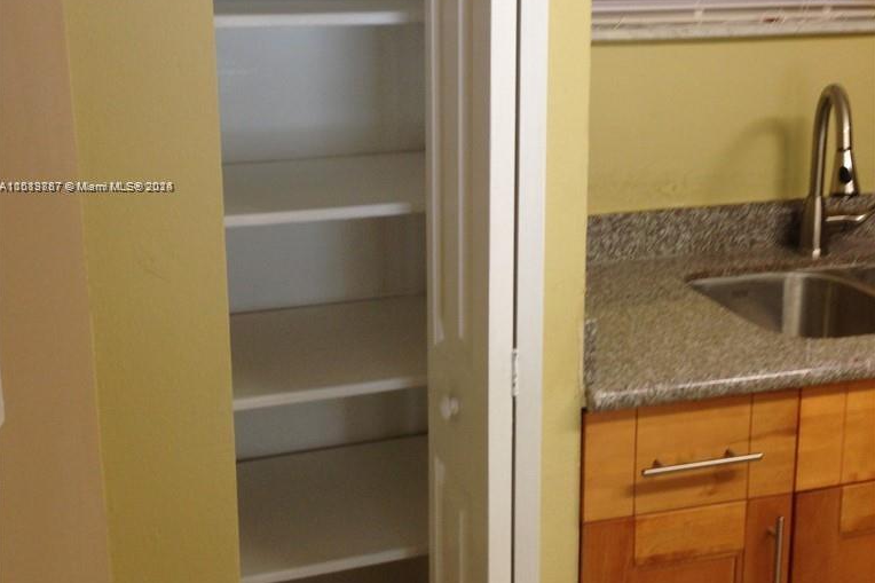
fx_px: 1118
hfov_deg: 42.8
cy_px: 187
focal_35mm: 46
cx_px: 436
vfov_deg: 29.0
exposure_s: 1/20
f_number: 2.4
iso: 80
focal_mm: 4.12
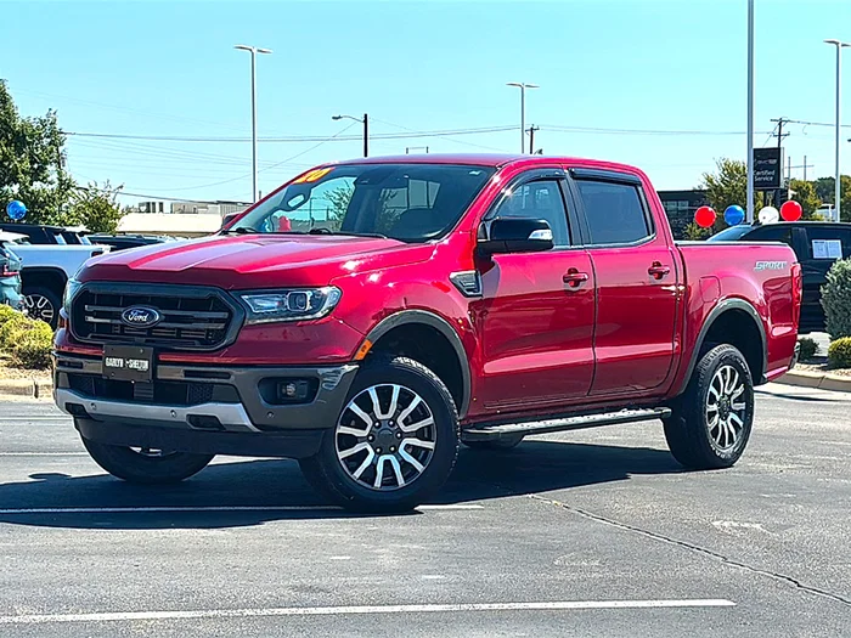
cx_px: 426
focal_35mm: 66
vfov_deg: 22.3
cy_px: 319
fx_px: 1623
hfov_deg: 29.4
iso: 64
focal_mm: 6.86
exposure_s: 1/4049
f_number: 1.78
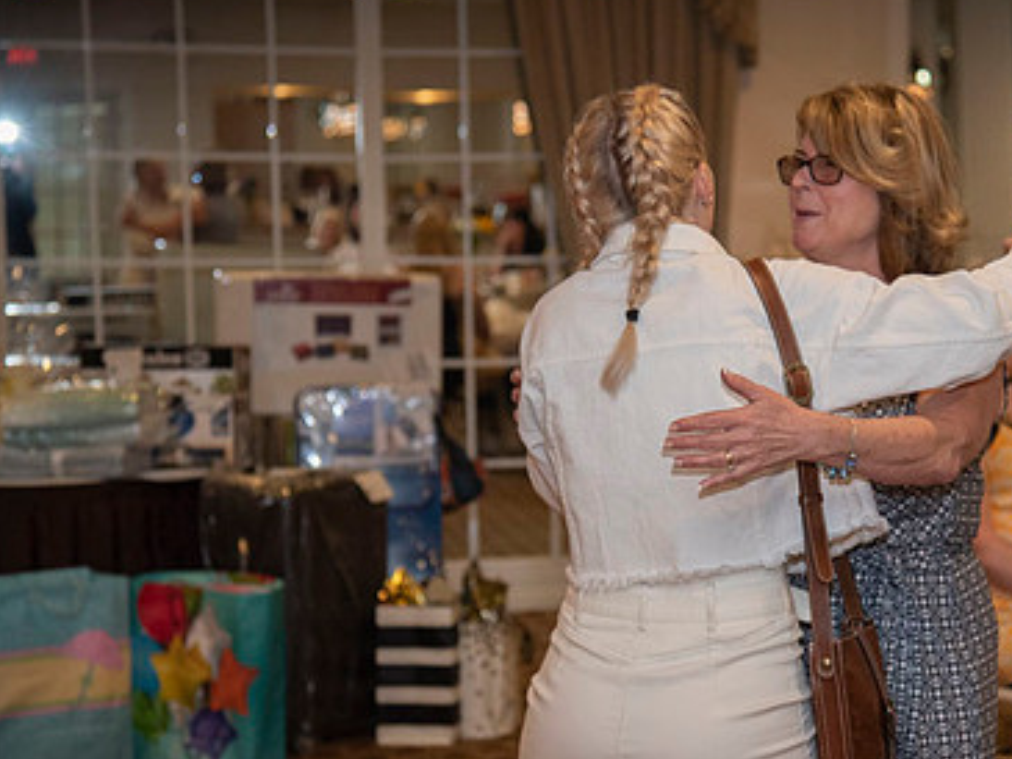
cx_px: 682
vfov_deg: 13.8
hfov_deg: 18.3
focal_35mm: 107
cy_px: 453
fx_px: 3129
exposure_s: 1/200
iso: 1000
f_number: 4
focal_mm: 70
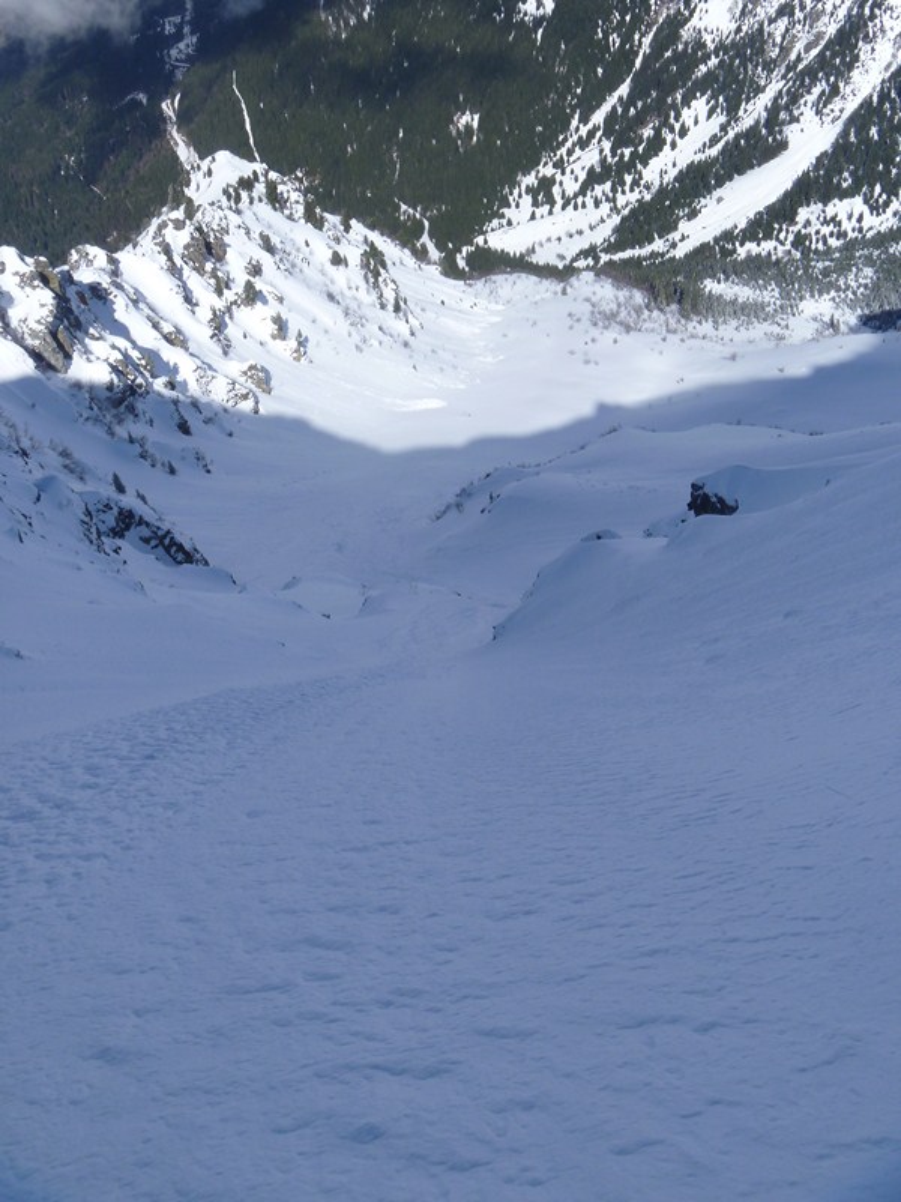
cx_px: 450
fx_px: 1215
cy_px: 601
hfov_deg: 40.7
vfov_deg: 52.6
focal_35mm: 35
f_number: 5.6
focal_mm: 6.3
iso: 80
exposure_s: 1/500
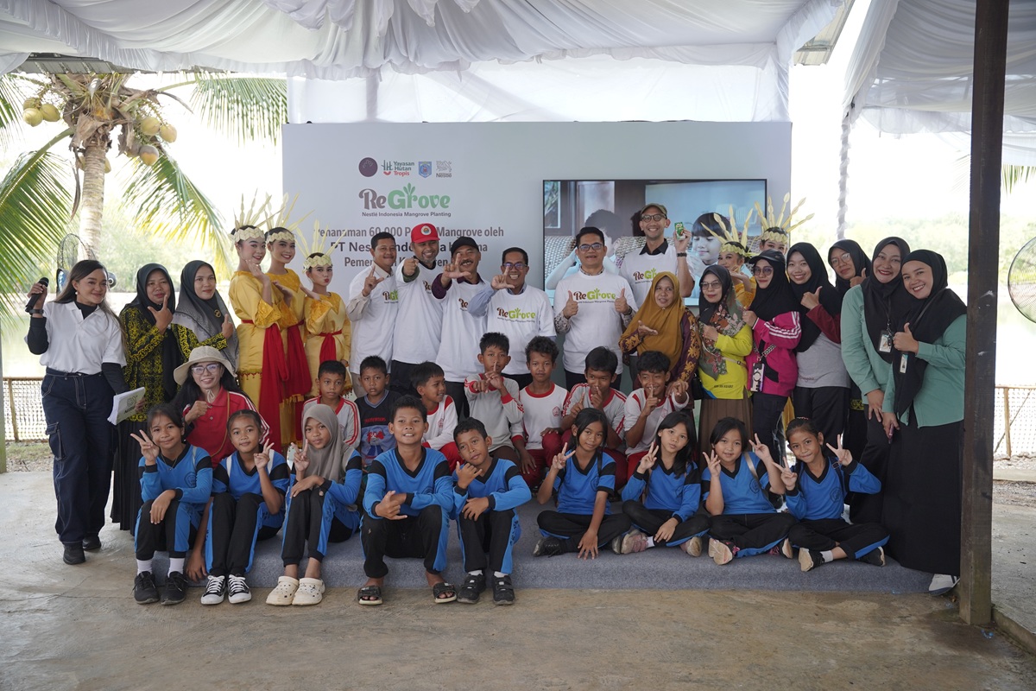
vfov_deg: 43.0
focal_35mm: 30
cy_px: 346
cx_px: 518
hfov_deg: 61.1
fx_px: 878
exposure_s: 1/400
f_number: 2.8
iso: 500
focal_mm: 30.5
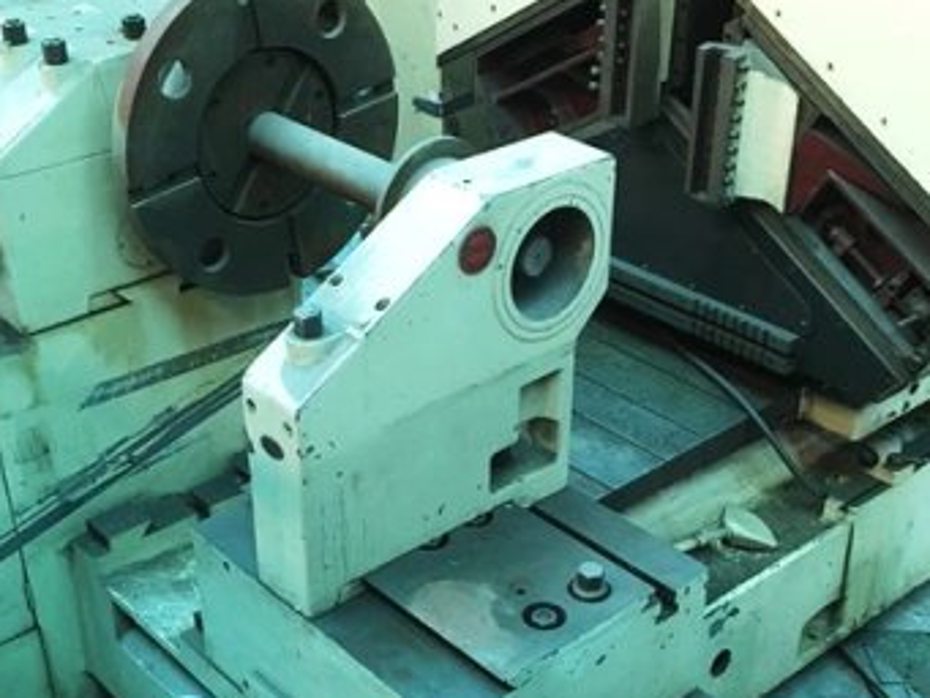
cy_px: 507
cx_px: 415
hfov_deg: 37.4
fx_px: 1371
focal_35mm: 51
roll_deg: +0.5
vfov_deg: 28.2
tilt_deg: -34.2
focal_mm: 4.15
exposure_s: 1/15
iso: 40
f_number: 2.2
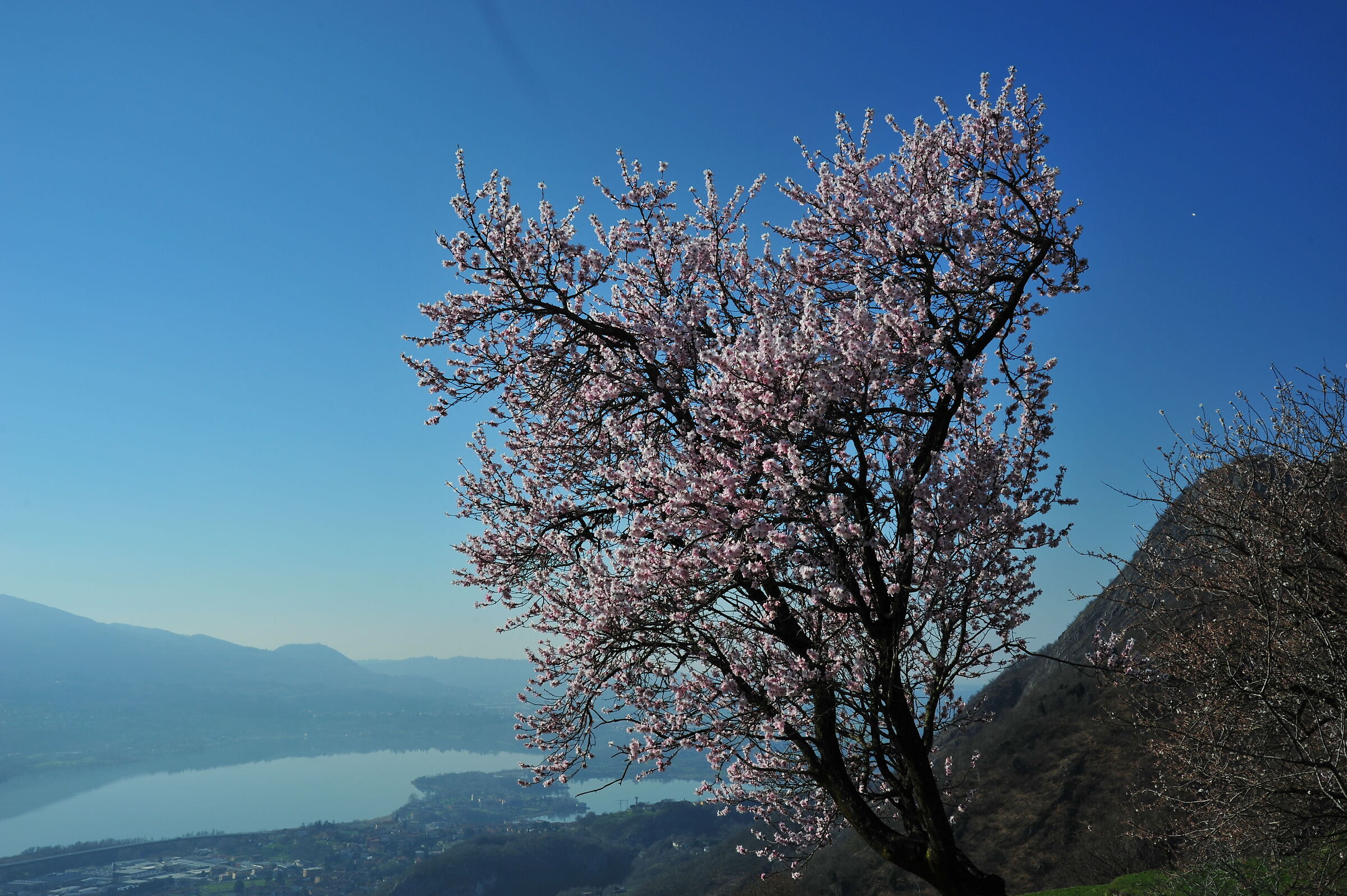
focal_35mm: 38
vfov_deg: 35.0
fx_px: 1421
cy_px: 448
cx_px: 674
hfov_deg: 50.7
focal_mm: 38
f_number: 14
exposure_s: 1/400
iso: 200
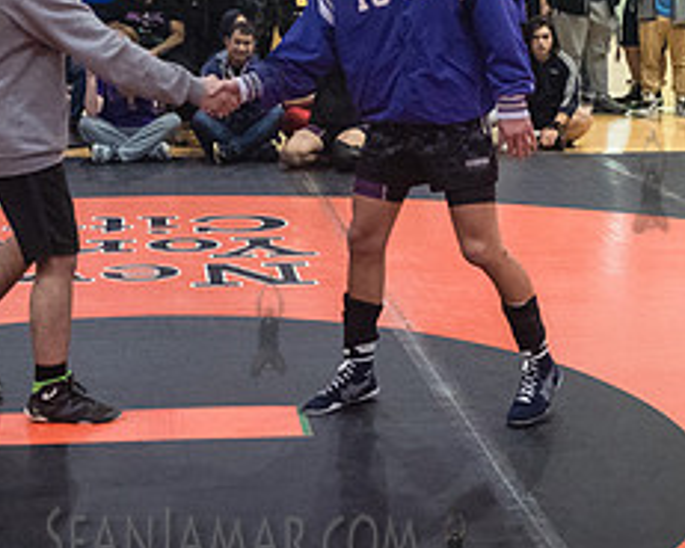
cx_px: 267
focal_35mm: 83
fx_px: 1683
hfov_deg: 23.0
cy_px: 37
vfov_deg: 18.2
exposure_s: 1/400
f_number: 4
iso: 8000
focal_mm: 35
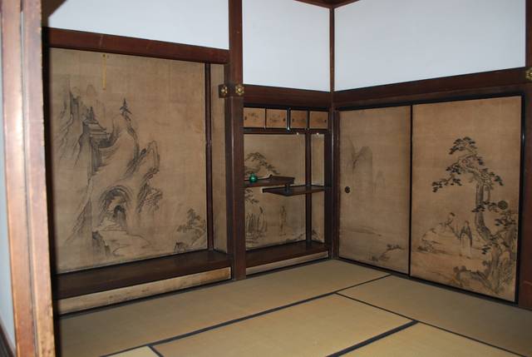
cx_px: 266
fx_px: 444
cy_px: 178
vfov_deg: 43.8
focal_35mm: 30
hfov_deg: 61.8
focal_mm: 20
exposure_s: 1/60
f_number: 3.8
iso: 250
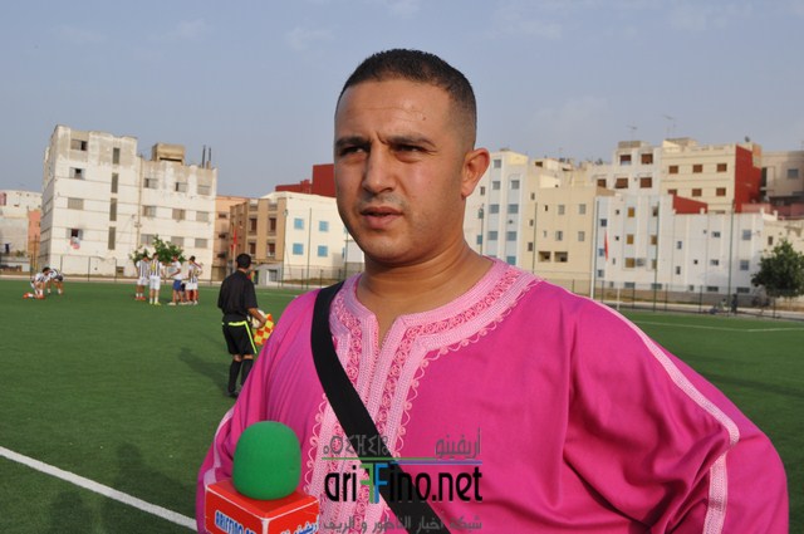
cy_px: 267
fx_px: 870
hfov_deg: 49.6
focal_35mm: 39
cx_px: 402
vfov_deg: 34.1
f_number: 9
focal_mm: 26
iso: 200
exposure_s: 1/320
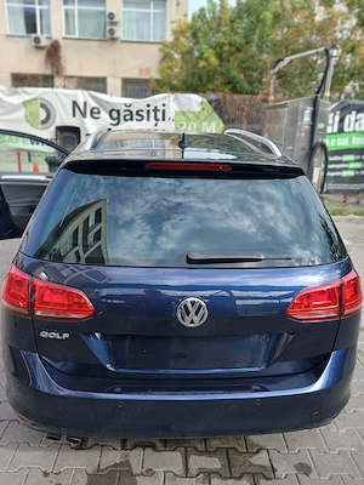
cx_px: 182
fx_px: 379
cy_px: 242
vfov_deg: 65.3
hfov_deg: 51.4
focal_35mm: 27
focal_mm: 3.98
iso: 20
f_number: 1.8
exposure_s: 1/138
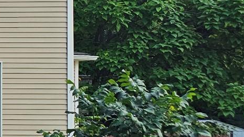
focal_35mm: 110
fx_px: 711
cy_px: 56
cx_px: -175
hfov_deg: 16.7
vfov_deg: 11.0
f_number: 1.7
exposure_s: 1/180
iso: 32
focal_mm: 6.3
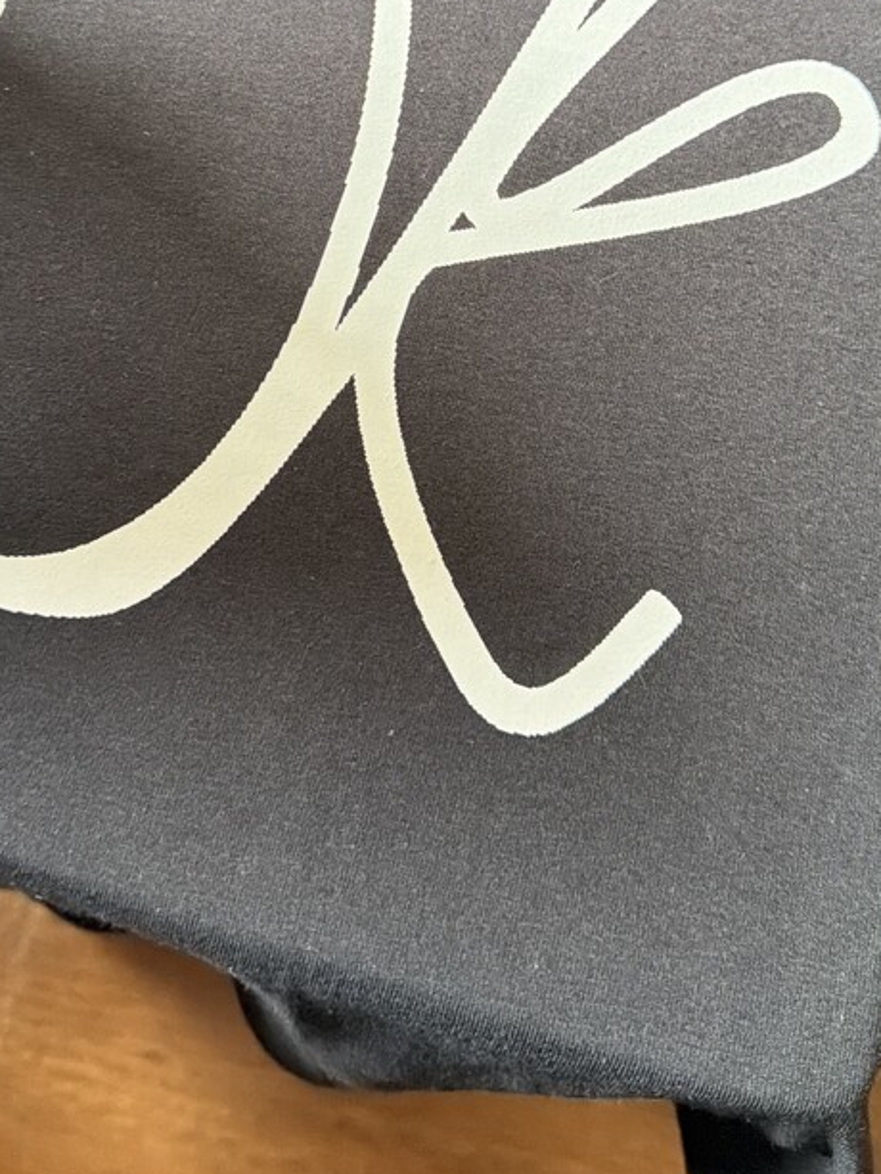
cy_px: 205
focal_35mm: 47
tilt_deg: -64.2
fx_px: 1594
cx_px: 385
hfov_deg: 30.9
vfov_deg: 38.6
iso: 800
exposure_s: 1/45
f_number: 1.78
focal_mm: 6.76
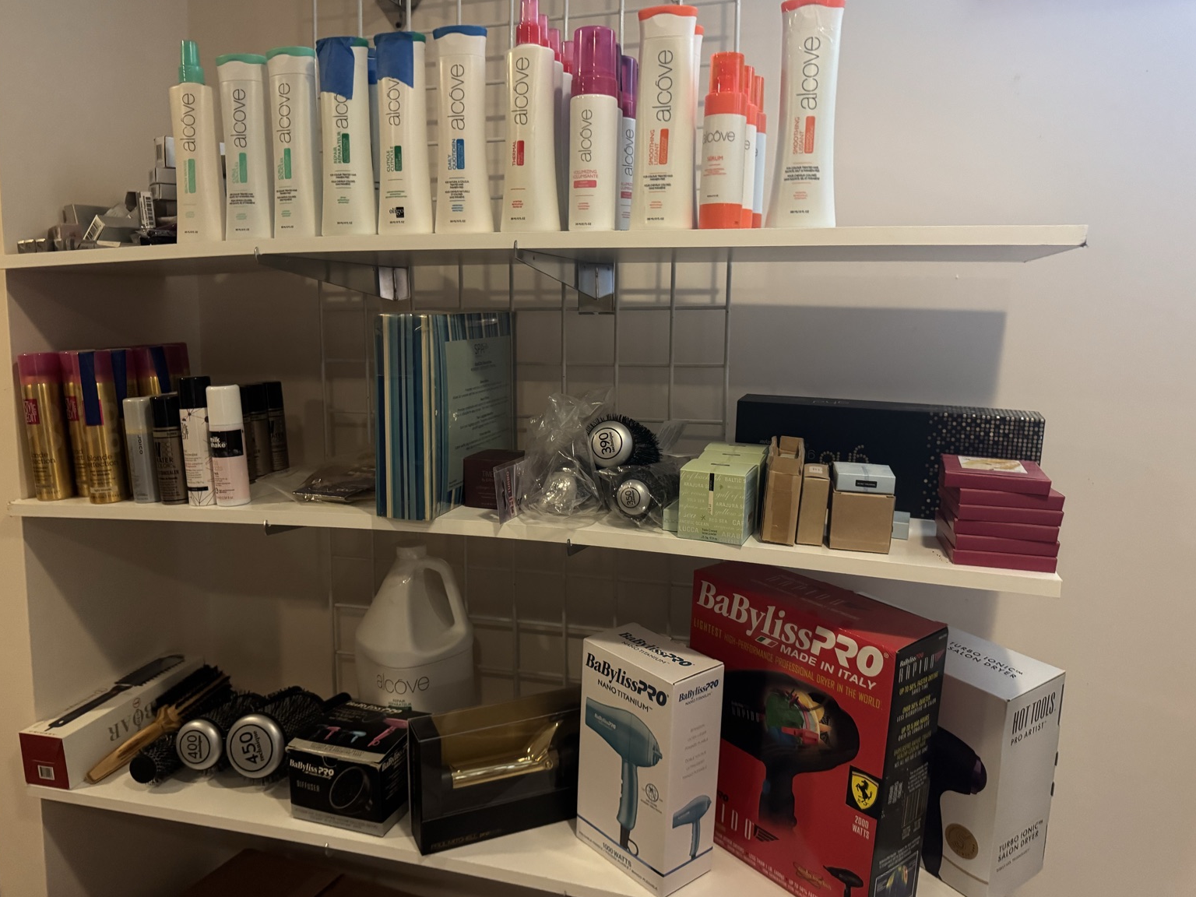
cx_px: 577
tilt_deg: -7.2
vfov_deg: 54.9
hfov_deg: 69.4
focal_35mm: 25
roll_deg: -0.6
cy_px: 436
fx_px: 864
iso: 1000
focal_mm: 6.76
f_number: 1.78
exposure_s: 1/30
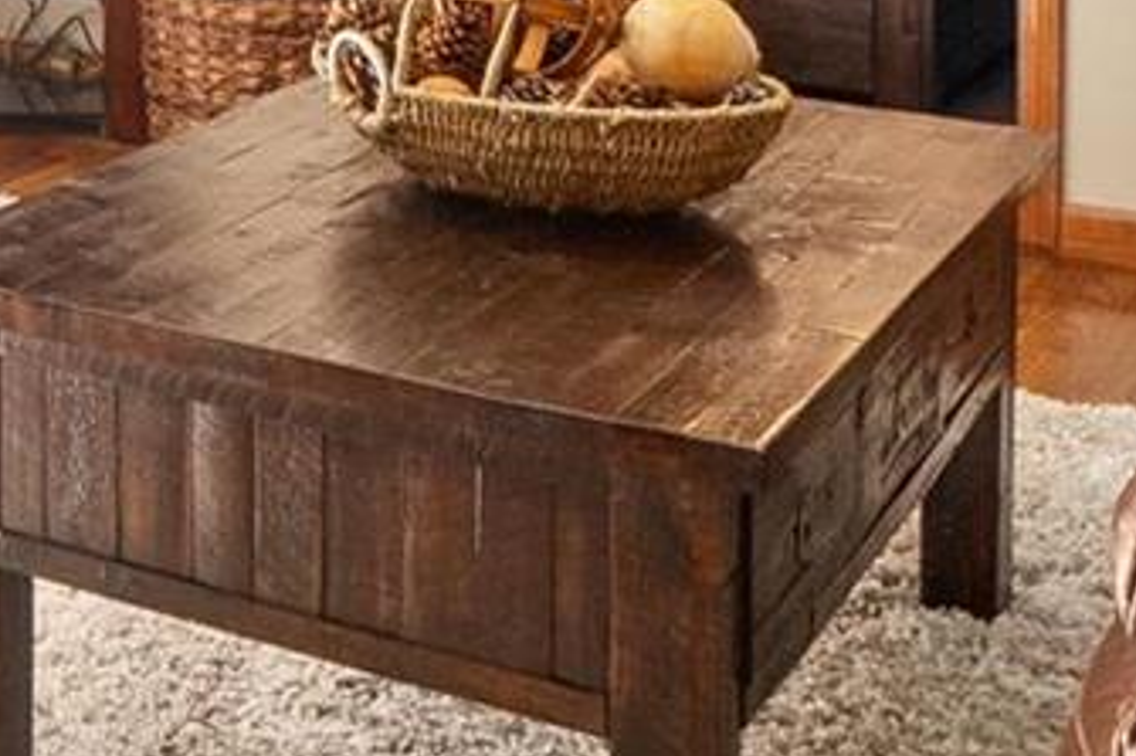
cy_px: -454
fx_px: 2712
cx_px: -654
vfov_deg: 14.5
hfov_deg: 19.9
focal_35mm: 86
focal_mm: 9
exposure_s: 1/10
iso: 640
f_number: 9
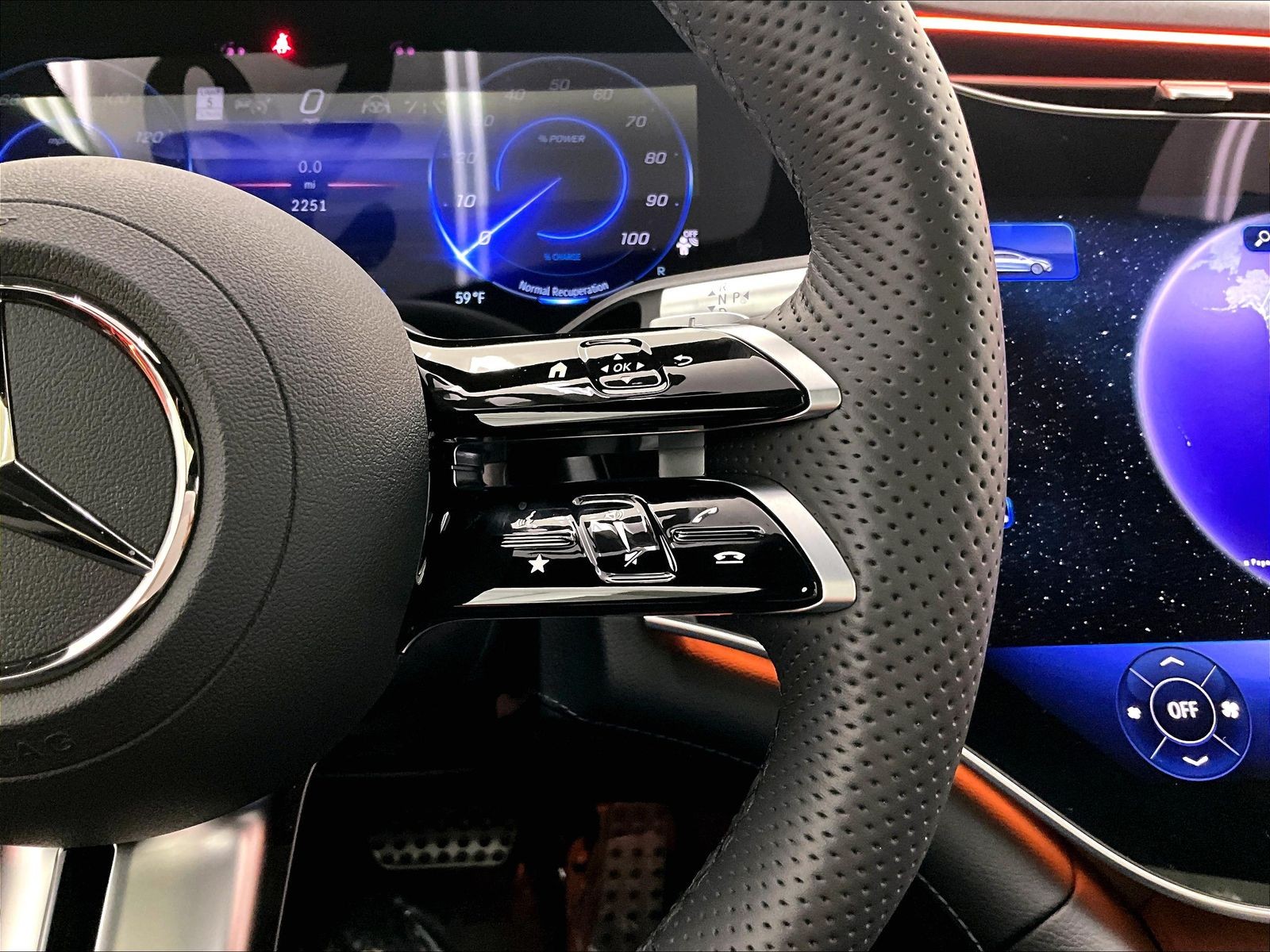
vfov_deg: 48.2
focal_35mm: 29
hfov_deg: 61.7
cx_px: 635
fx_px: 1064
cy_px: 476
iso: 400
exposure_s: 1/27
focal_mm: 3
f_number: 1.8
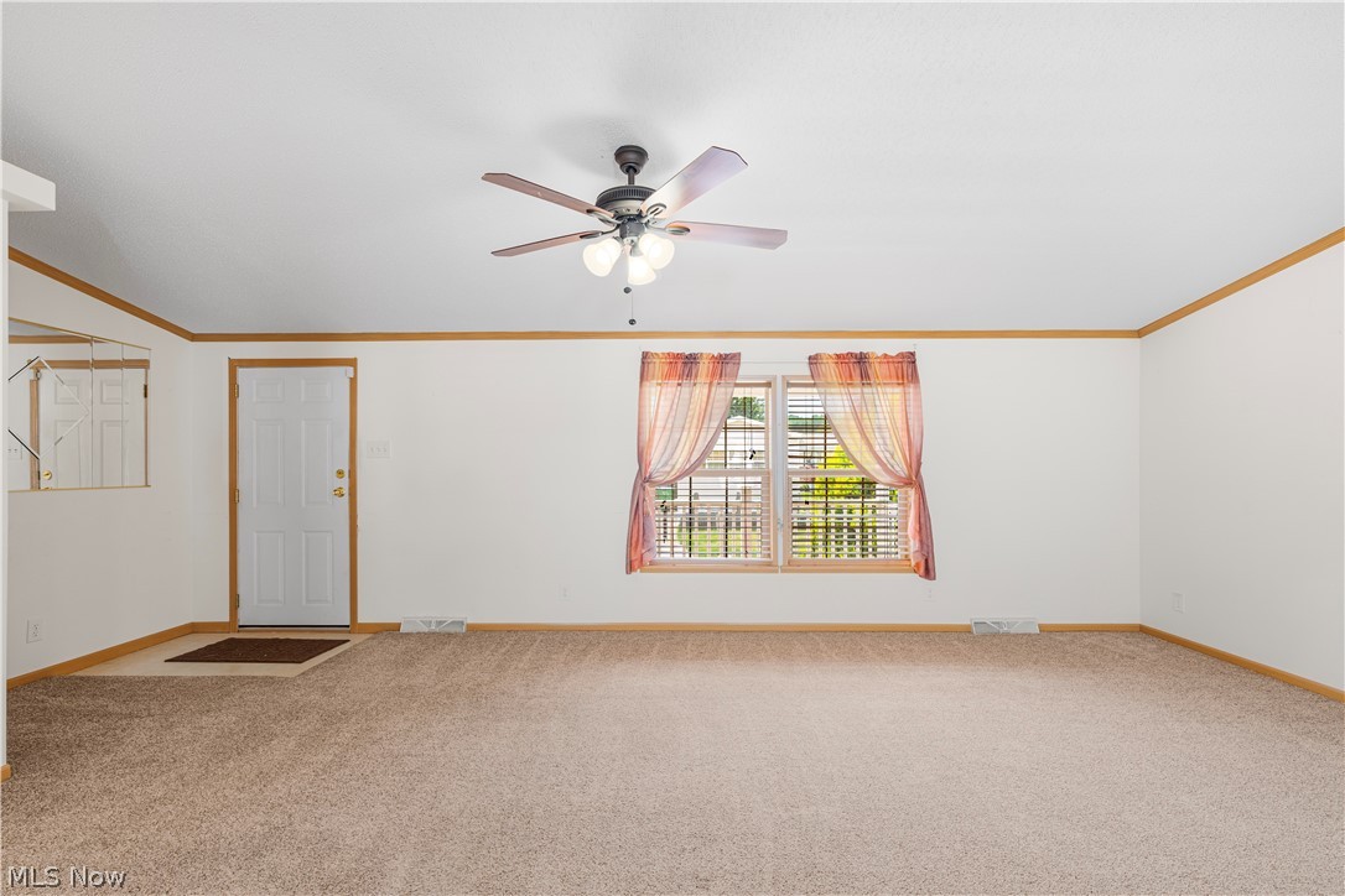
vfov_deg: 73.7
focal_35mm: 16
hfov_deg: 96.7
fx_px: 598
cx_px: 672
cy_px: 448
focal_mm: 16
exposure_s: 1/2
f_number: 9
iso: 250
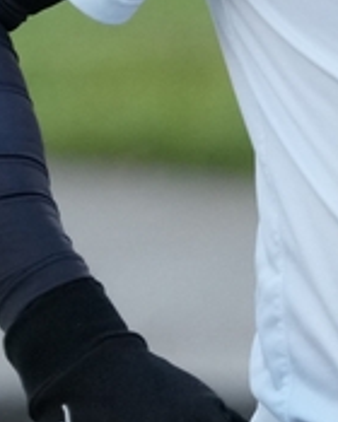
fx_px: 15293
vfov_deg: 1.6
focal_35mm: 1223
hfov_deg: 1.3
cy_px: -539
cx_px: -799
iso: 1000
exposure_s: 1/2000
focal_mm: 163
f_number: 2.8
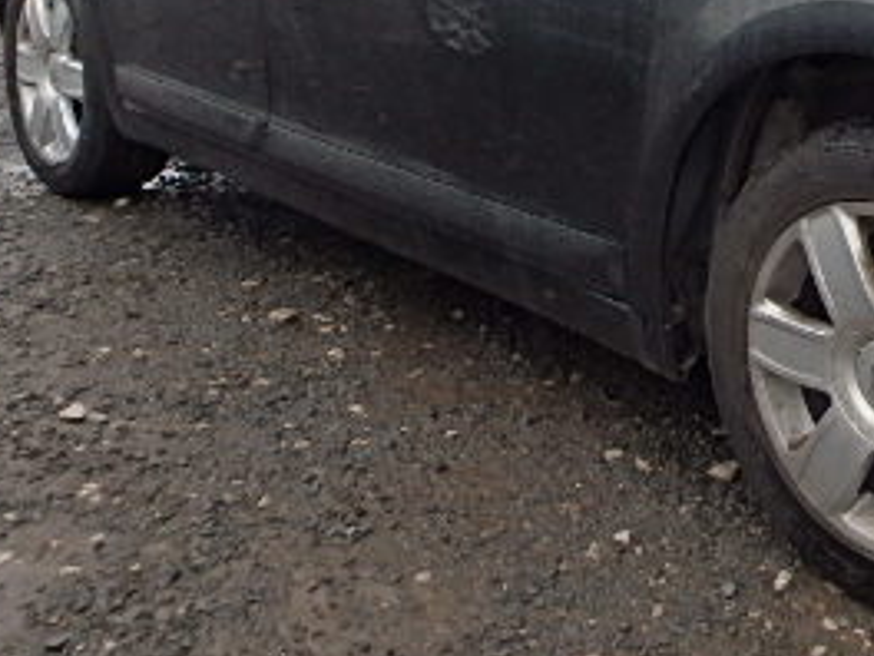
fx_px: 1288
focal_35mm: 51
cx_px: 904
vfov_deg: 27.0
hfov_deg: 33.7
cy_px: 7
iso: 125
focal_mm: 3.7
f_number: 3.5
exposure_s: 1/125
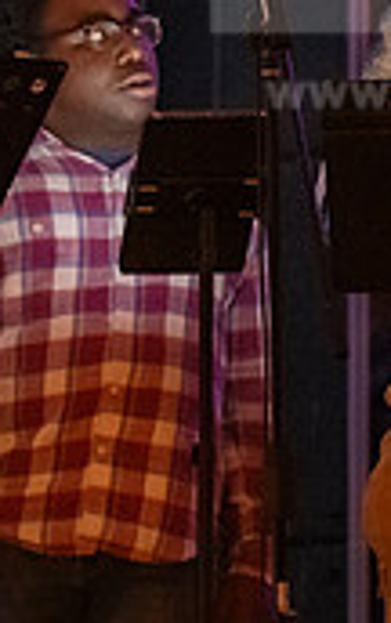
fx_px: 11657
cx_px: 101
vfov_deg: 3.1
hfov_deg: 1.9
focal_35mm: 686
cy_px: 168
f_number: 2.8
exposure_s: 1/50
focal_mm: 200
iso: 10000
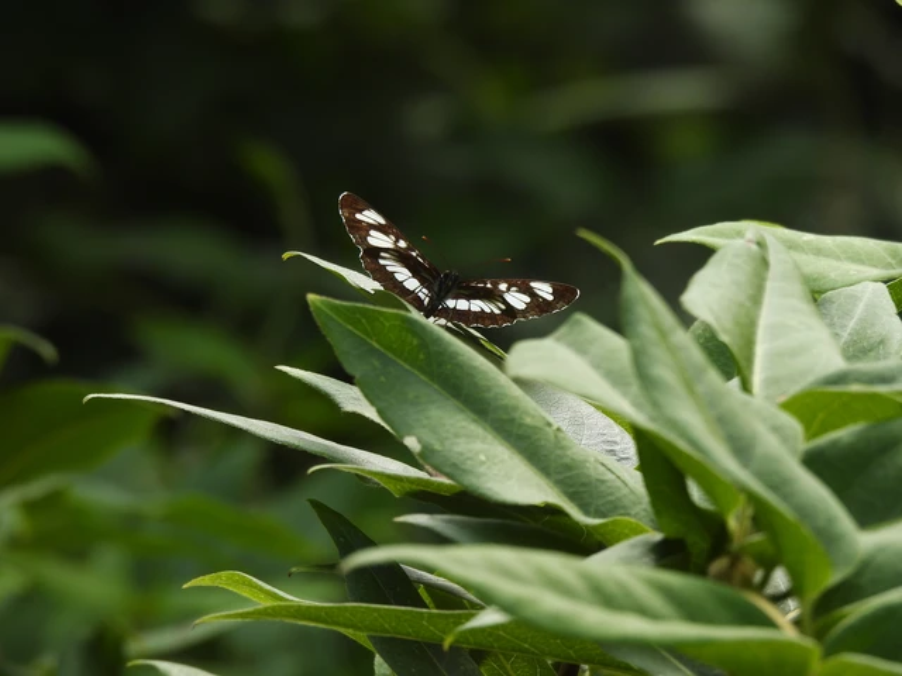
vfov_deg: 2.5
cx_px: 451
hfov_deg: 3.3
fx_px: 15634
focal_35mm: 600
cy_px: 338
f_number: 5
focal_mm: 107
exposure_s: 1/125
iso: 100
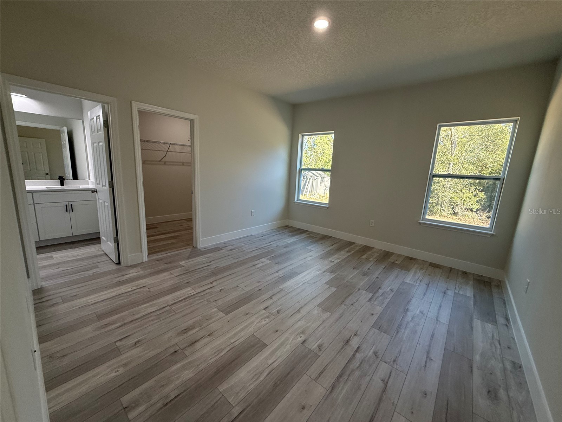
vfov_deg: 85.7
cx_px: 281
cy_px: 211
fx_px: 227
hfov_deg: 102.1
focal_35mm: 14
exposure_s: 1/120
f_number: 2.2
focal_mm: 2.22
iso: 160
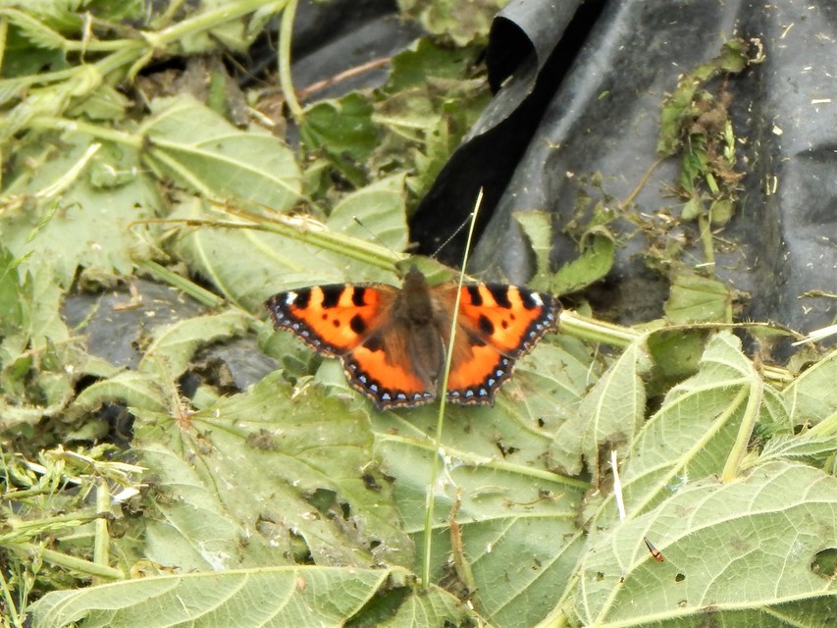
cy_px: 314
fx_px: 5610
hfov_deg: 8.5
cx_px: 418
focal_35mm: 232
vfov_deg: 6.4
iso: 125
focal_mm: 41.7
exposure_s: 1/160
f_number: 5.6
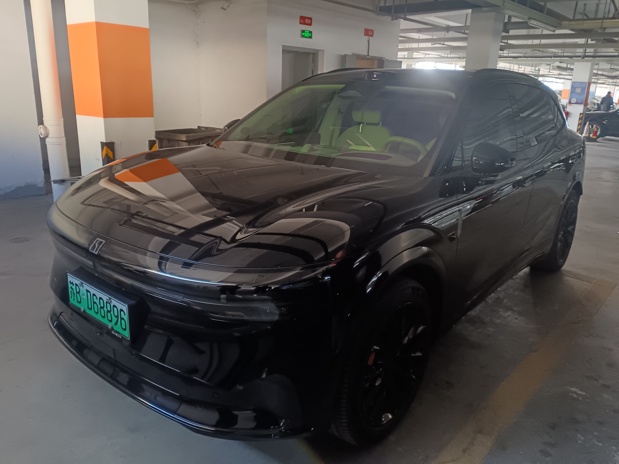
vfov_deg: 51.4
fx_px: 483
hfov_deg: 65.3
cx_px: 310
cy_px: 232
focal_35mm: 27
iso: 1120
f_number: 1.8
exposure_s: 1/33.3
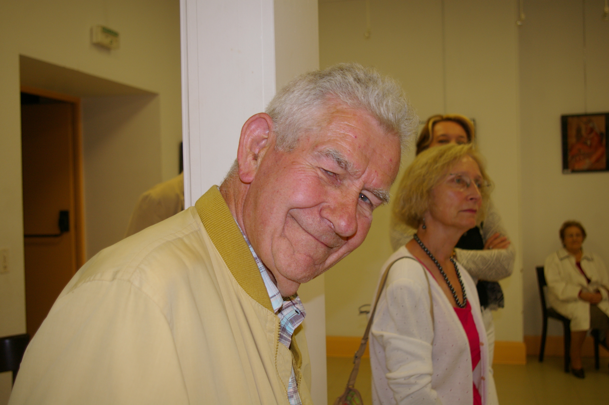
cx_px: 304
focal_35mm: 39
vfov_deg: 34.1
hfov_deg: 49.6
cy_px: 202
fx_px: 659
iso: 400
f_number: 4.5
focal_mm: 26
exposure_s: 1/45
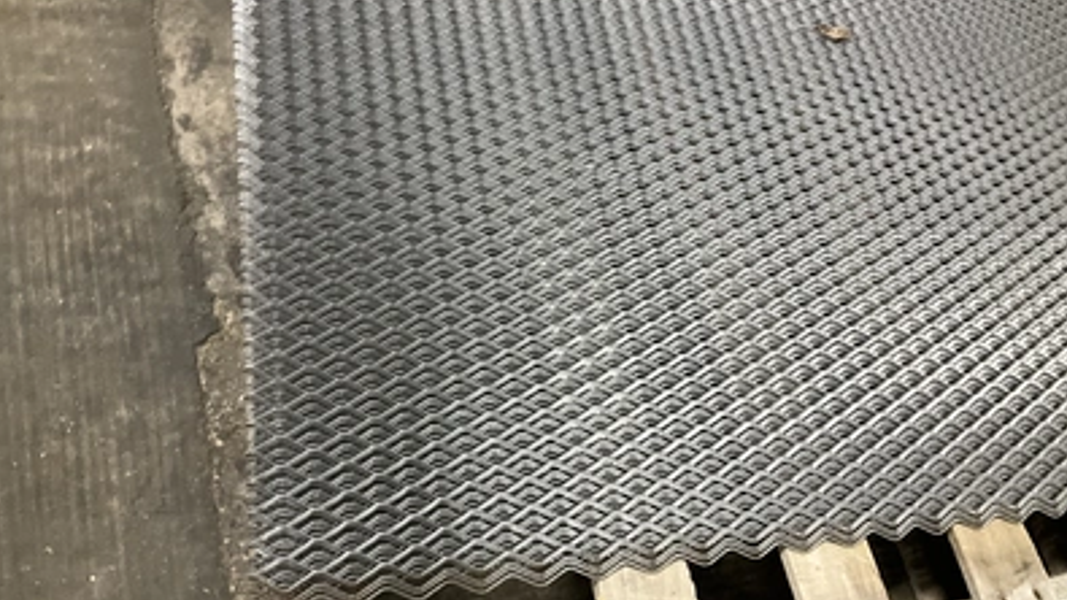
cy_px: 278
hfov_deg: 61.0
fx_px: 905
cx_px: 529
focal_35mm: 32
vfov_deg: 36.6
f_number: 1.8
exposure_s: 1/40
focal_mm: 3
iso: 320
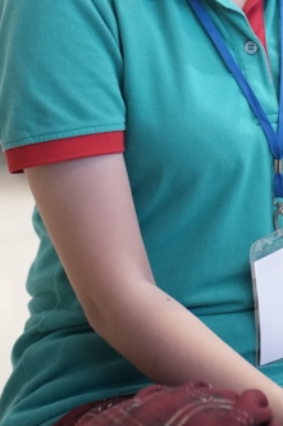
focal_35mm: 332
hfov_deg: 4.1
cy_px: -35
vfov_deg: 6.2
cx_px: 320
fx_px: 3919
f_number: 2.8
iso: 4000
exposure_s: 1/160
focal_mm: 113
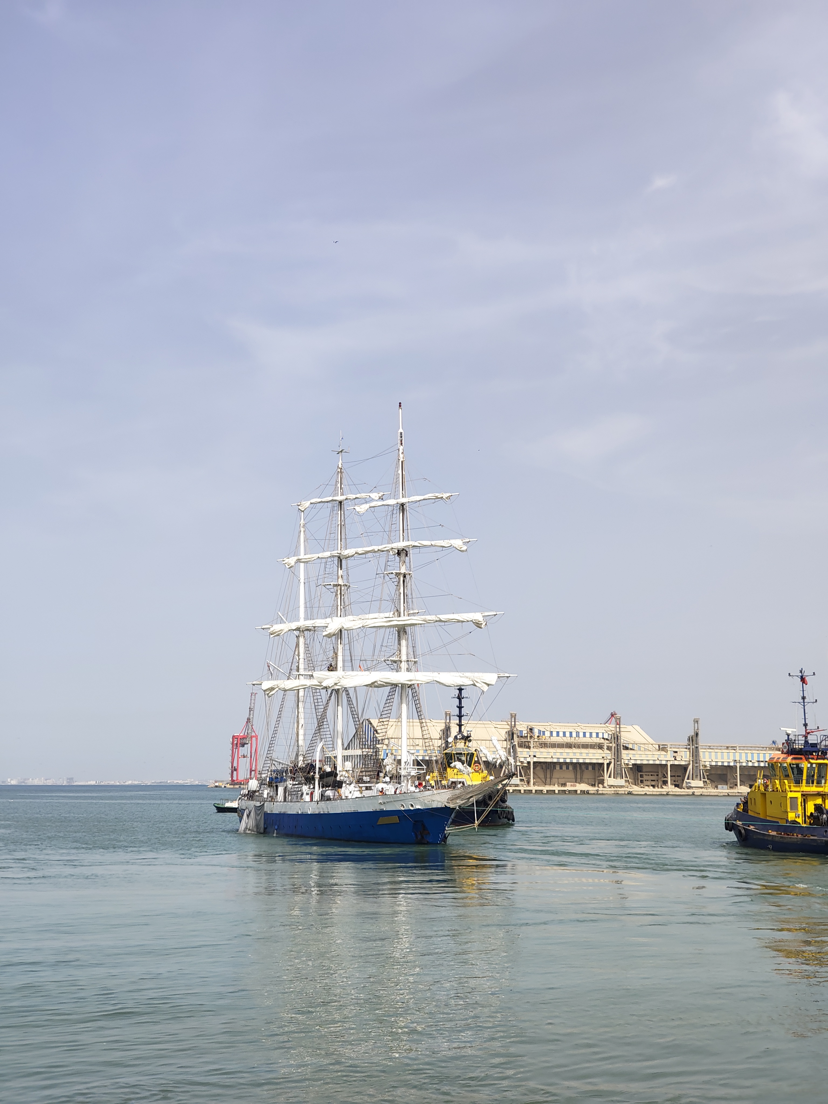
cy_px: 552
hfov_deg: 29.1
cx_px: 414
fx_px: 1595
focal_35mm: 50
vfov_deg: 38.2
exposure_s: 1/4754
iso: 400
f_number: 2
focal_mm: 7.1
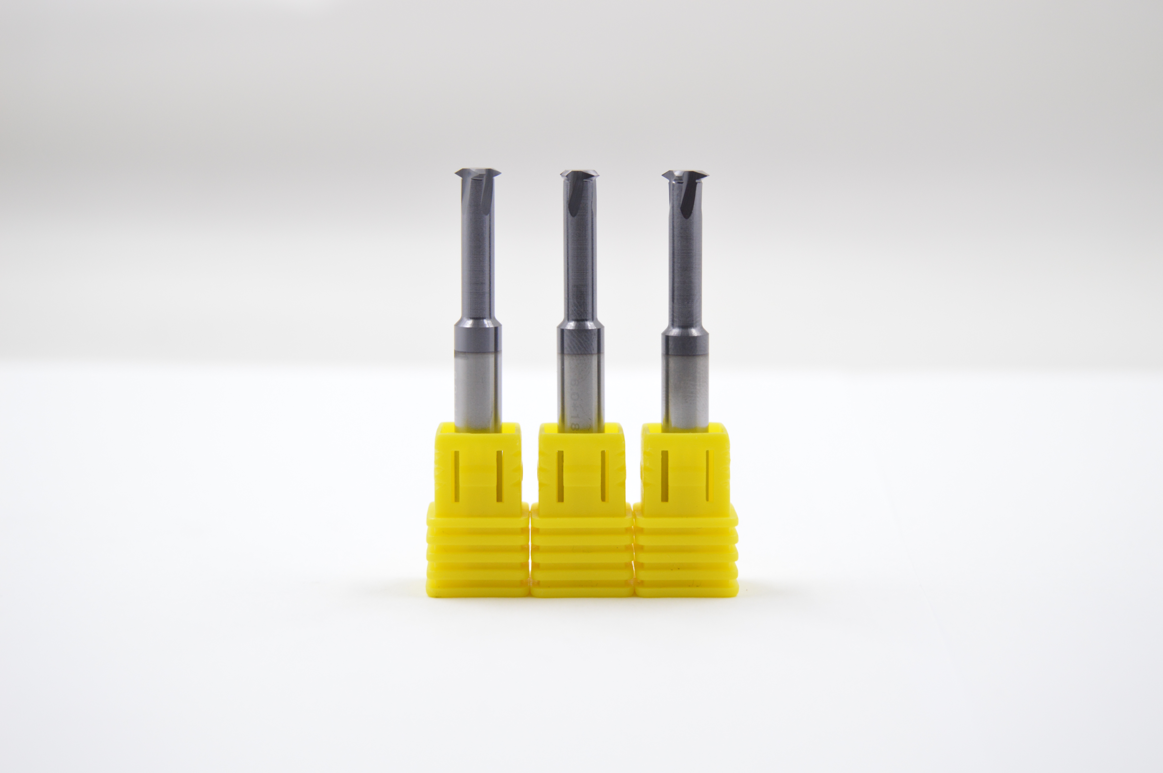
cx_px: 582
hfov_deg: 24.6
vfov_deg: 16.5
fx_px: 2663
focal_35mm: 82
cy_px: 386
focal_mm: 55
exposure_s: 1/100
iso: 640
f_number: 6.3
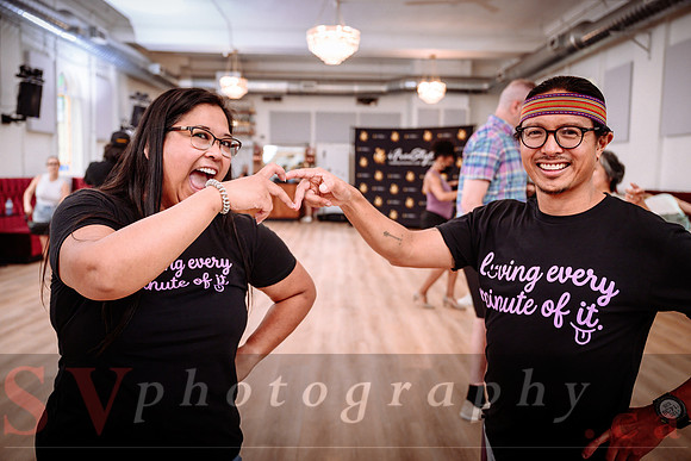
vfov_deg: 43.0
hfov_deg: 61.1
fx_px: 586
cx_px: 346
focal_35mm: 31
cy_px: 230
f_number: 3.2
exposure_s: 1/250
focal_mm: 30.5
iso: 1600
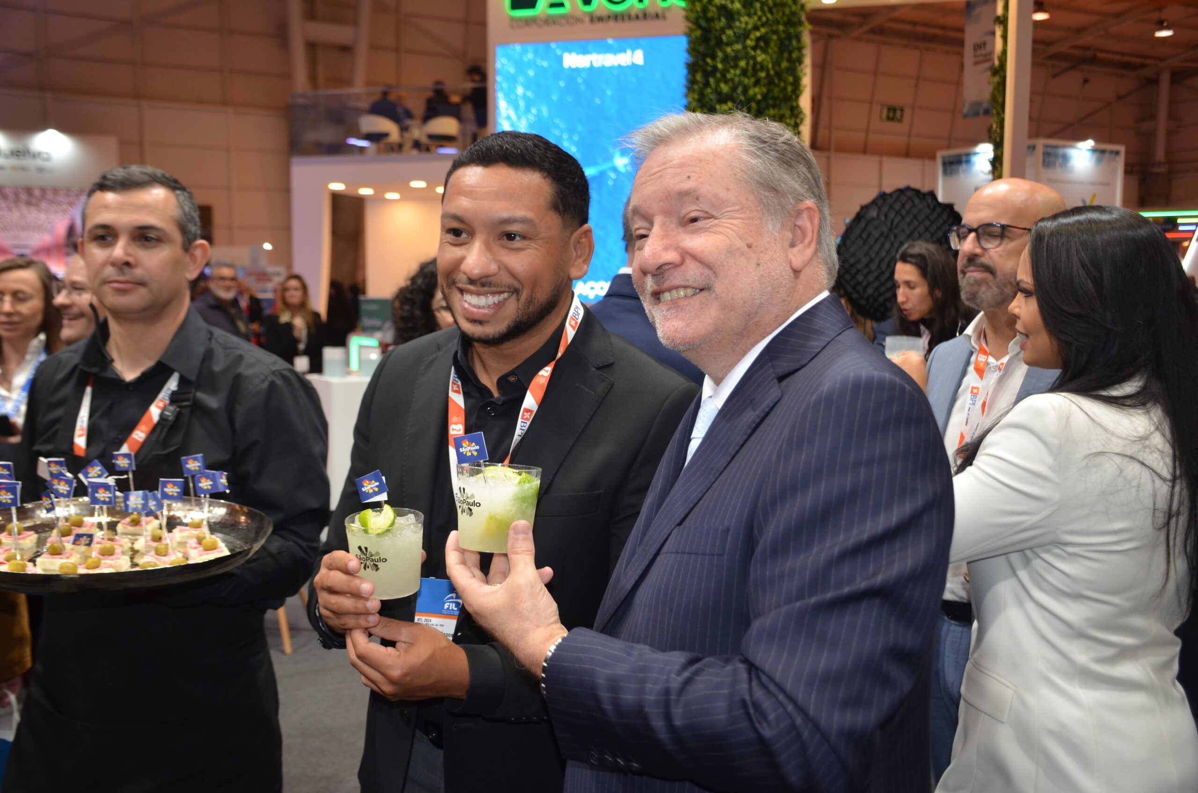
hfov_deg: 53.2
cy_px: 396
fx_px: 1196
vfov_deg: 36.7
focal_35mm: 36
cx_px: 599
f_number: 3.8
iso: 400
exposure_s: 1/80
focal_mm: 24
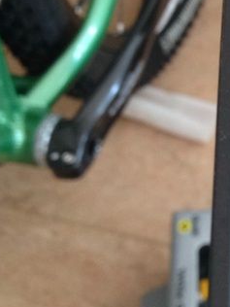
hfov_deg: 13.1
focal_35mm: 107
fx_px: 948
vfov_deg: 18.2
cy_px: 61
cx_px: 336
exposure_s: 1/20
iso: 100
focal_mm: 4.28
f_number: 2.4
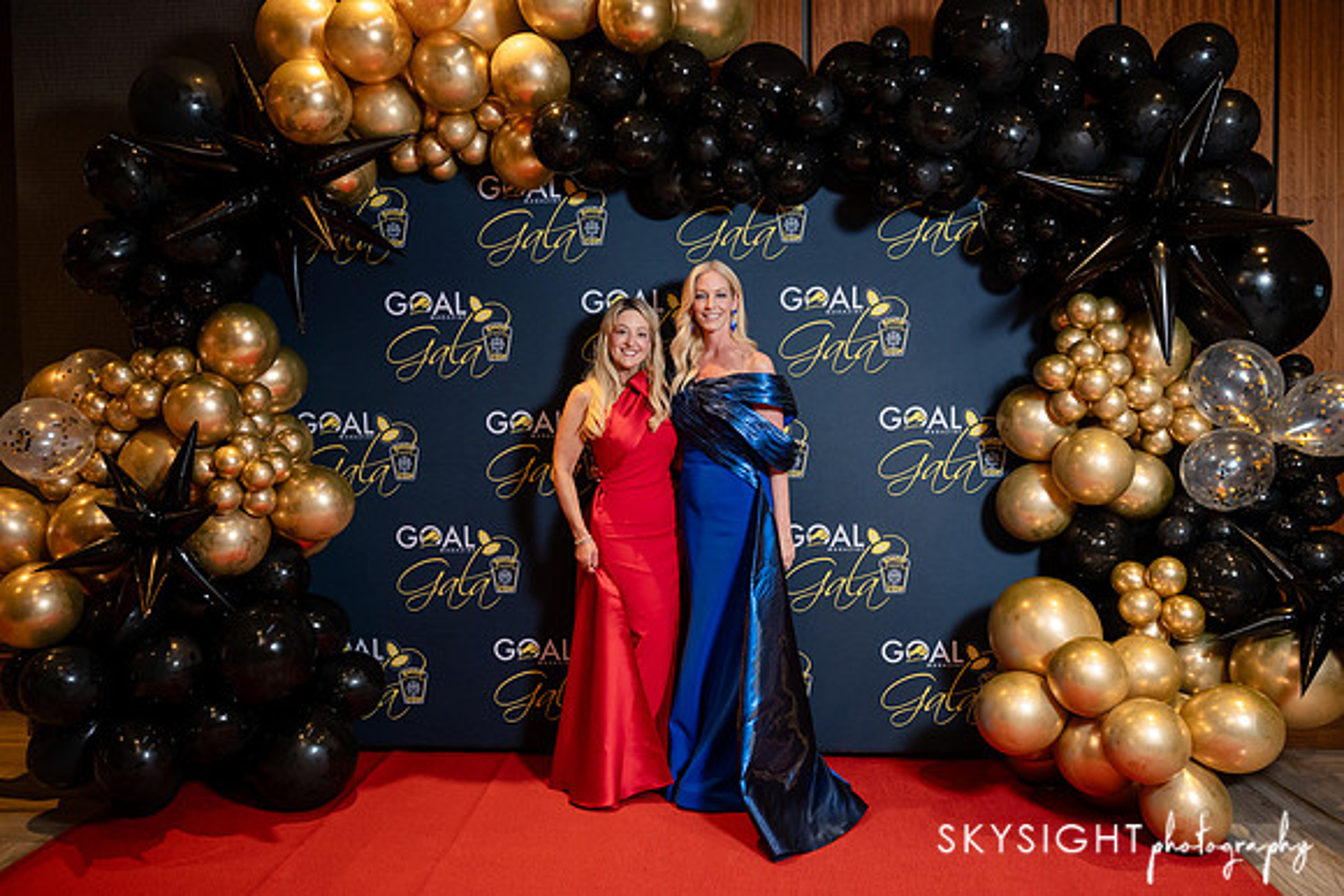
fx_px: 1066
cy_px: 448
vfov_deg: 45.6
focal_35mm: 29
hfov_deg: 64.5
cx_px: 672
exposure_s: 1/200
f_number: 3.2
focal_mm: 28
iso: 1600
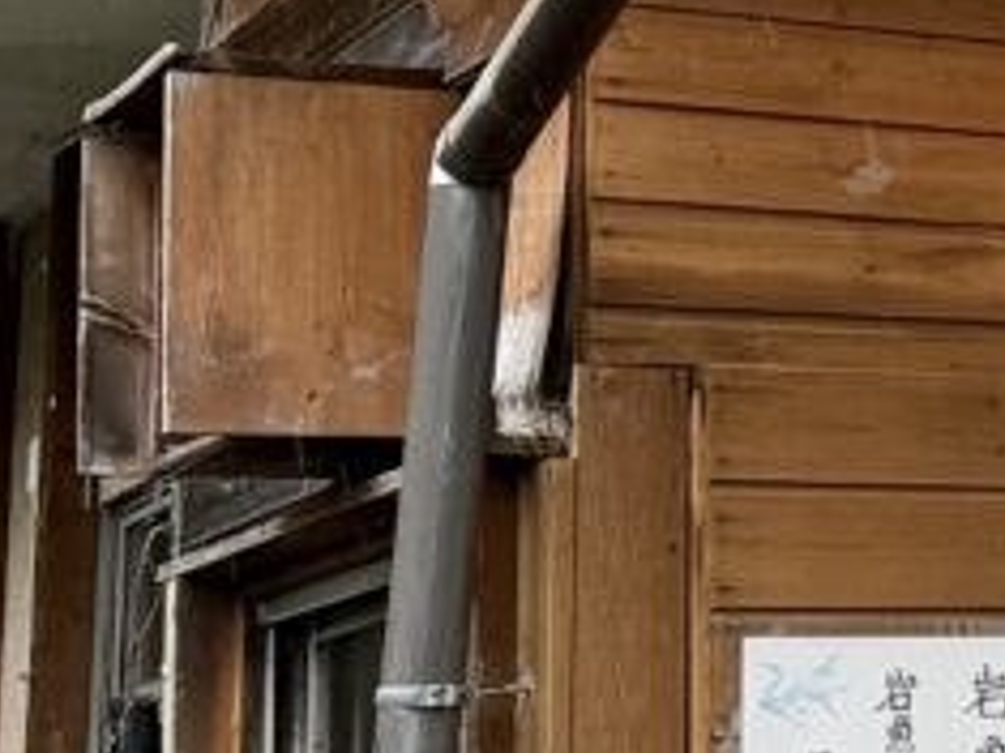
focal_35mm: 131
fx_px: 3801
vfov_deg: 11.3
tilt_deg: +9.1
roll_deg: +4.1
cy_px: 321
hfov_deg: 11.4
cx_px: 2694
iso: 100
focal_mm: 6.76
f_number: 1.78
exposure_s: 1/330
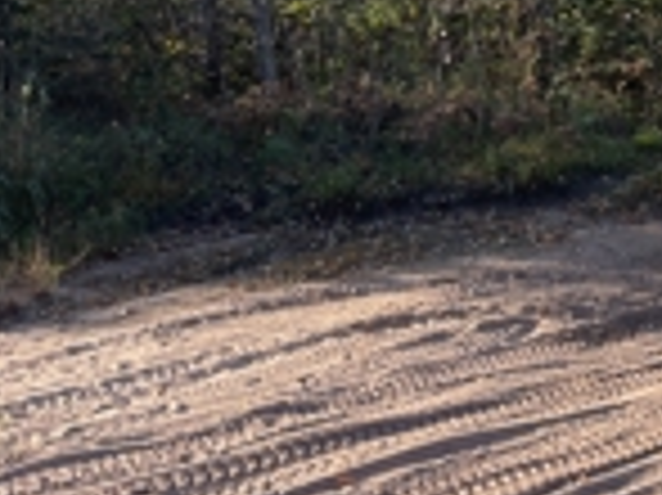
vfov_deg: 20.5
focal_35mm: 68
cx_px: 887
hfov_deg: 24.5
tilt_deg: -0.6
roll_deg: -1.8
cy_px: -63
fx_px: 1299
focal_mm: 5.1
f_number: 1.6
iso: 32
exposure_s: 1/592
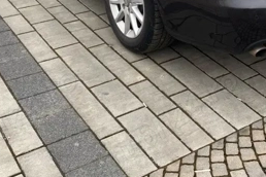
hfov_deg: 31.1
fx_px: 465
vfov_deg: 20.3
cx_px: 211
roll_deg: -3.0
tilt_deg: -21.0
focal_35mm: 63
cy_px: -33
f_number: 1.8
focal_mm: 4.25
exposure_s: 1/180
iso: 32
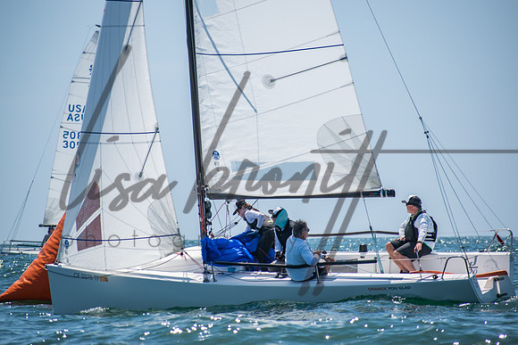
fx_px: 4102
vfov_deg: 4.8
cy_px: 172
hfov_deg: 7.2
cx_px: 259
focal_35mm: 285
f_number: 6.3
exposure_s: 1/800
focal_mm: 190
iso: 200
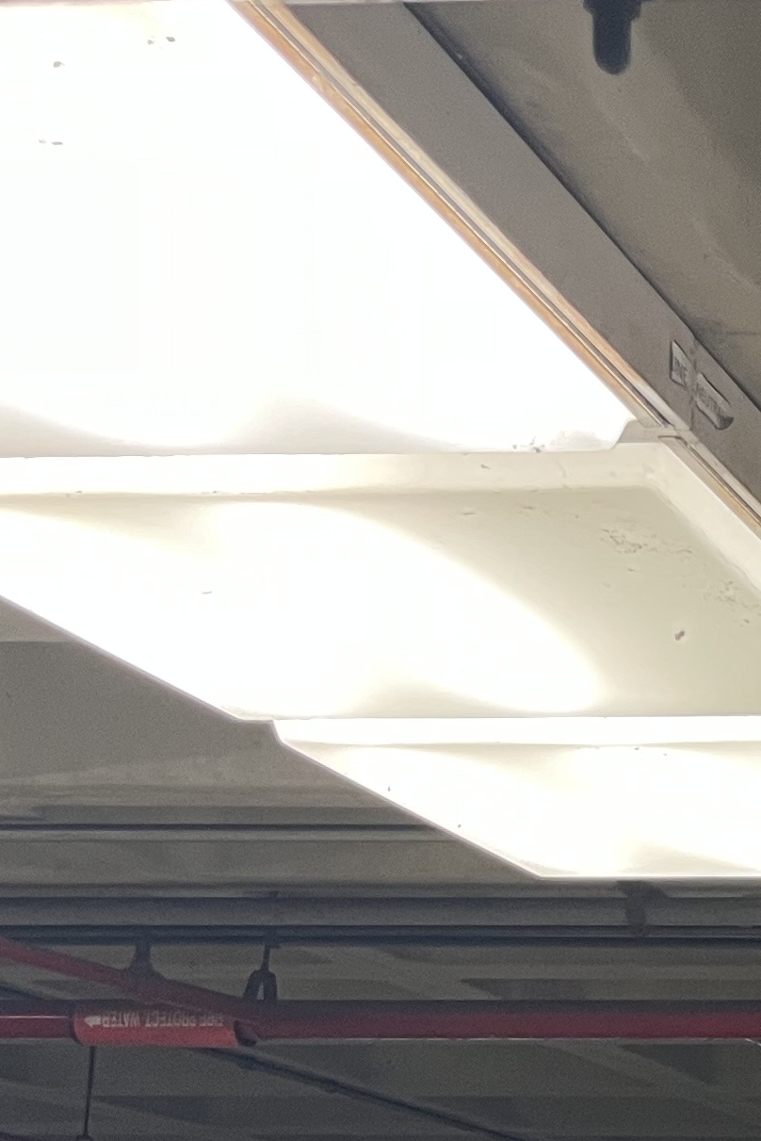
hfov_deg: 12.6
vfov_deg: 21.7
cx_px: 1707
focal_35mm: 90
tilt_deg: +6.0
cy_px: 1162
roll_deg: +0.2
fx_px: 2852
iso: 160
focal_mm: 5.1
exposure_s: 1/60
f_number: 1.6
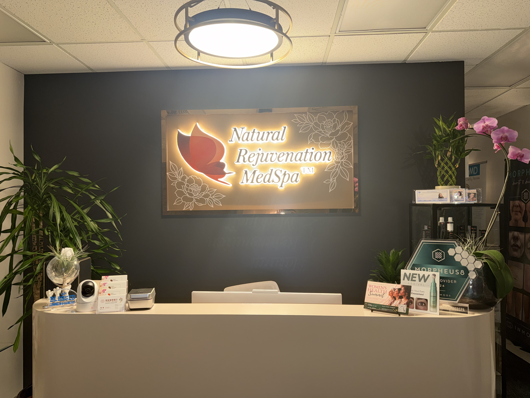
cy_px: 199
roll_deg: +0.6
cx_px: 265
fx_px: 367
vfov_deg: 56.8
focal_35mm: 24
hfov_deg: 71.6
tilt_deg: +1.1
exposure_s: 1/27
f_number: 1.78
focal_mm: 6.76
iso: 64
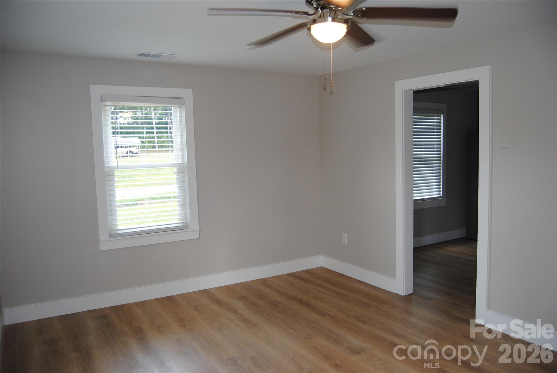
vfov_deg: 48.0
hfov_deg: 67.3
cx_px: 278
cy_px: 186
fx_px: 418
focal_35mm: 27
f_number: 3.5
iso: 200
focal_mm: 18
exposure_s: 1/60
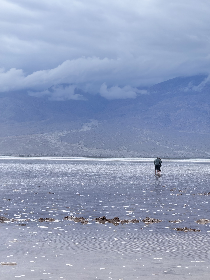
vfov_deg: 16.4
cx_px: 105
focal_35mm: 120
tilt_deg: +0.9
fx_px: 971
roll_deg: -1.0
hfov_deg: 12.3
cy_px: 140
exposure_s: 1/616
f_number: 2.8
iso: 64
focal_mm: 15.66
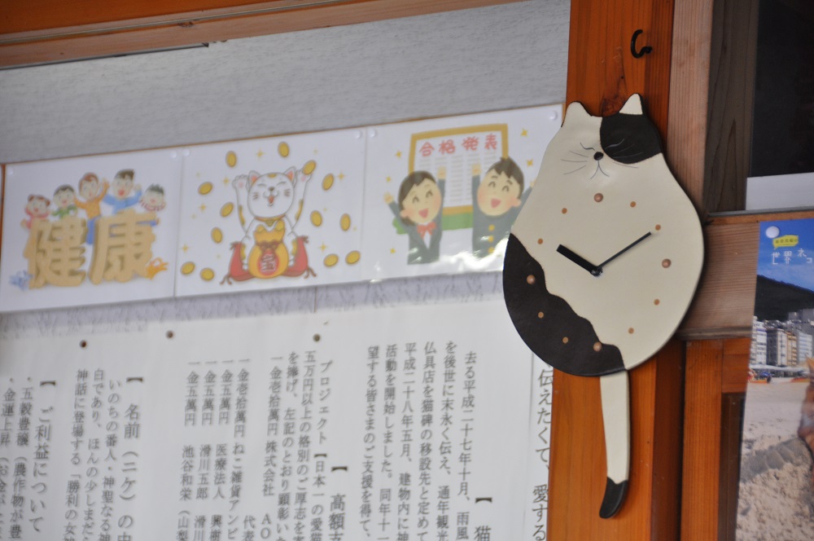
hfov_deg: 12.2
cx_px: 407
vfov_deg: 8.1
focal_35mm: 168
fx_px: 3794
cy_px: 270
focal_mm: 112
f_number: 5.3
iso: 560
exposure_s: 1/60
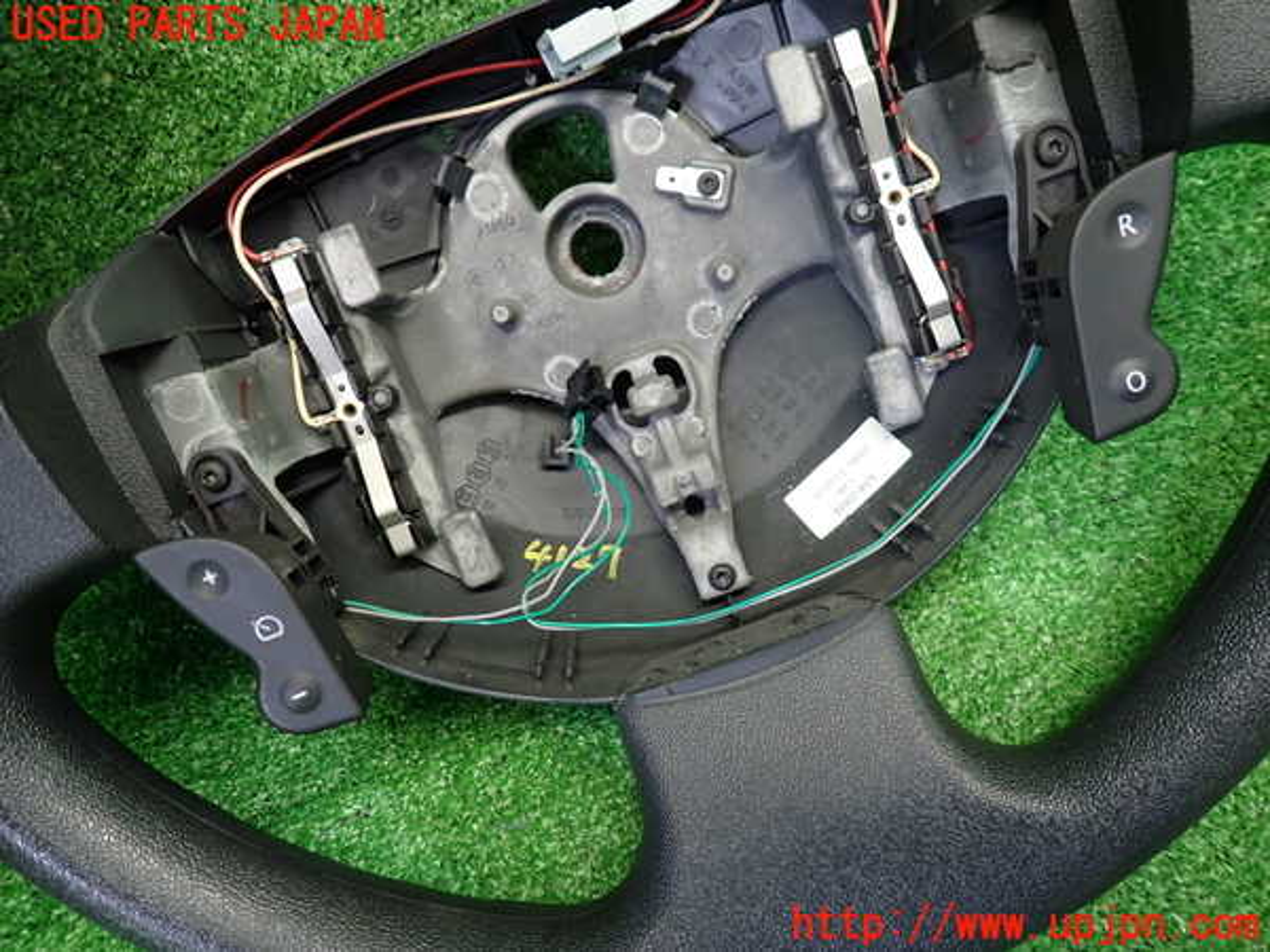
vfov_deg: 54.9
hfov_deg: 69.4
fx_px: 917
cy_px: 476
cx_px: 635
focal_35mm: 25
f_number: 2
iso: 200
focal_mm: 4.5
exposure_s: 1/30
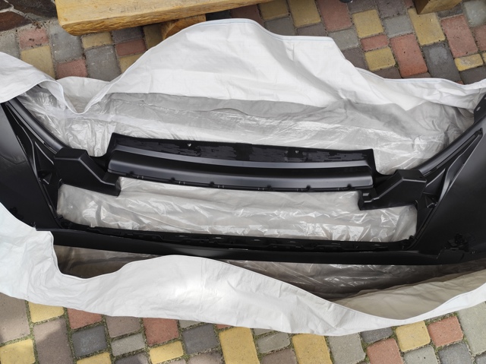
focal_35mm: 23
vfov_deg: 58.8
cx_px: 243
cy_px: 182
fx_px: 323
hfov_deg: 74.0
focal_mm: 6.19
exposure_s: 1/370
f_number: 1.65
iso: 50
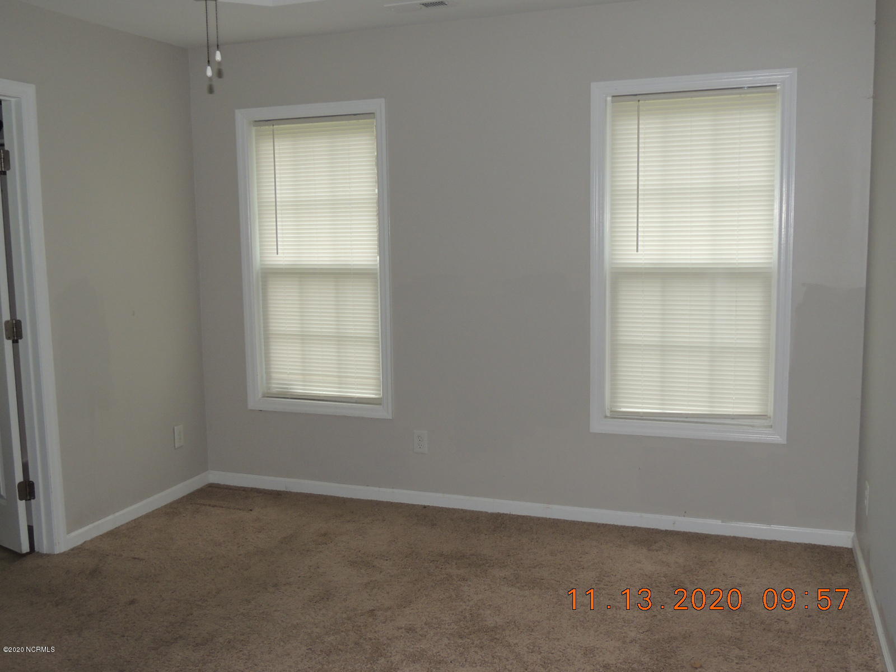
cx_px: 448
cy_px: 336
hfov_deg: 55.4
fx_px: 854
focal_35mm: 33
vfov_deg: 42.9
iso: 200
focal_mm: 5.8
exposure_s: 1/30
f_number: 3.2
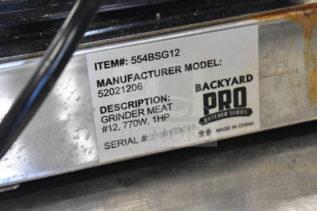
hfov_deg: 24.6
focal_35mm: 82
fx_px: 727
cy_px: 106
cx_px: 158
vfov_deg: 16.6
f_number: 5.6
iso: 11400
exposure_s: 1/100
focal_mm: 55
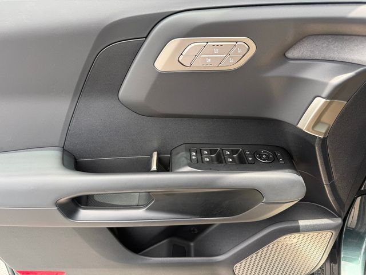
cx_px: 183
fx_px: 254
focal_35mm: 24
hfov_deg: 71.6
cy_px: 138
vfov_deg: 56.8
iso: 80
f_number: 1.78
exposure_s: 1/310
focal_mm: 6.76
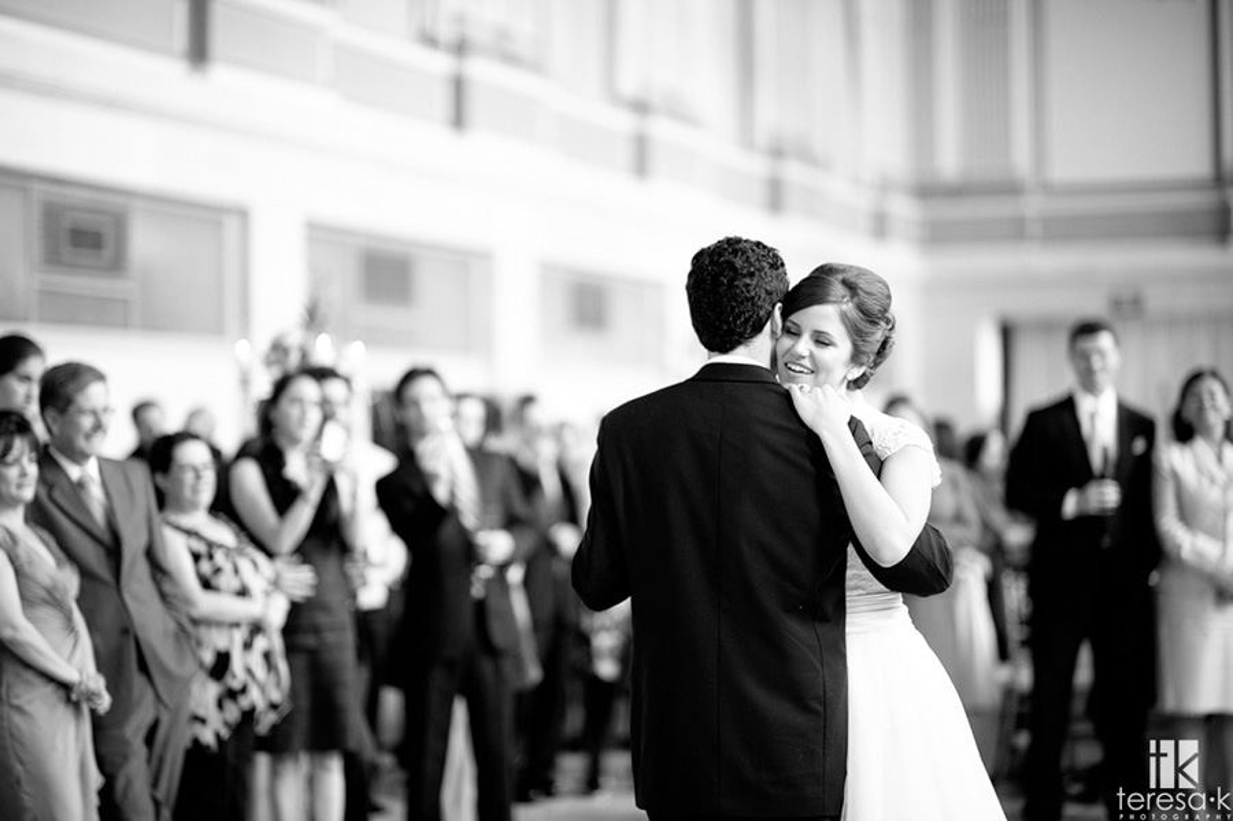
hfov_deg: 23.9
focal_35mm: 85
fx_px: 2910
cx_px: 616
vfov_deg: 16.1
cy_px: 410
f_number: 1.4
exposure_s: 1/400
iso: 800
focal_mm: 85
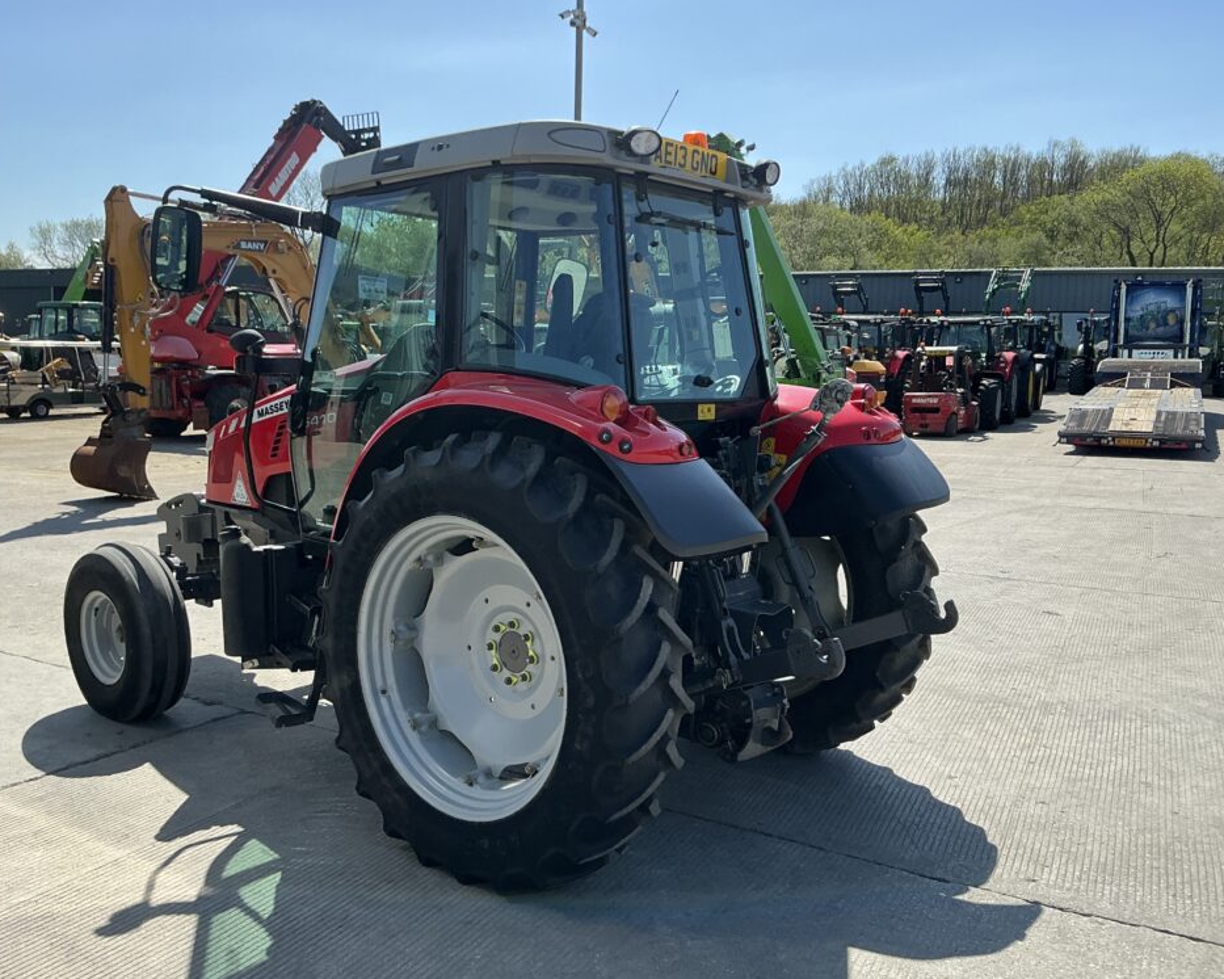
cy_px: 499
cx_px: 596
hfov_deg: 58.8
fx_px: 1087
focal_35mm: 30
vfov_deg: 48.5
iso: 25
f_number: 1.8
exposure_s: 1/1377
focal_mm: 3
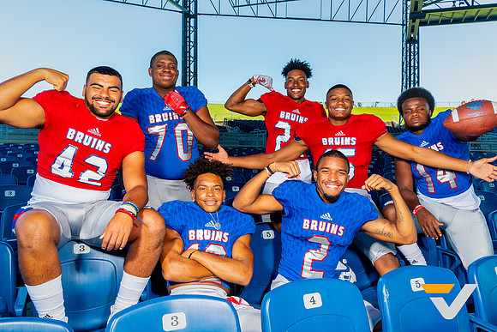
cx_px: 240
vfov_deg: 44.8
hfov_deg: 63.4
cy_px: 167
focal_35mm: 29
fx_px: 402
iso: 125
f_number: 10
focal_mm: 25
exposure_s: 1/125
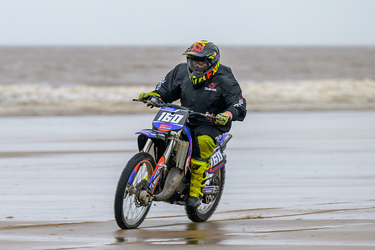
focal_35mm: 333
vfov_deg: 4.1
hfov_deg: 6.2
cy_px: 144
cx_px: 145
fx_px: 3464
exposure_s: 1/400
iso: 250
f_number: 4
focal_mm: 175
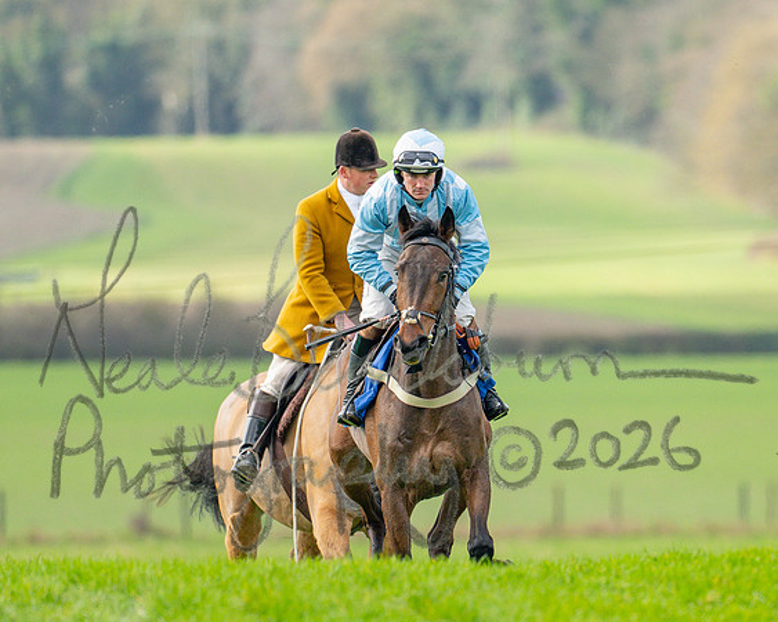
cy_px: 381
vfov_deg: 1.5
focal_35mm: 1016
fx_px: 23388
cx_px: 491
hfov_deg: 1.9
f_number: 4.5
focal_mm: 400
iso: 200
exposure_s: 1/800
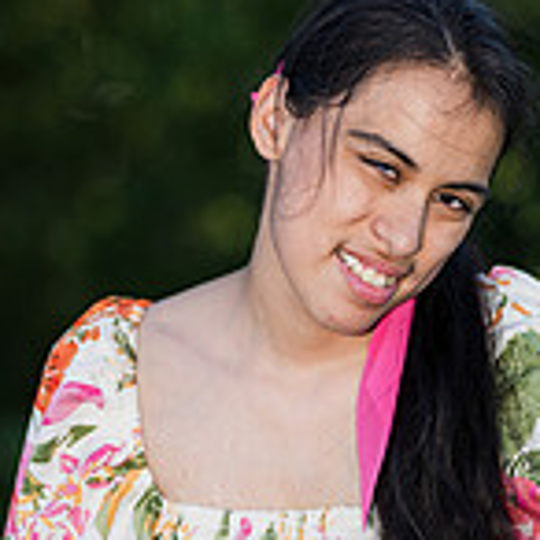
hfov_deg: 7.8
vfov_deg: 7.8
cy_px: 281
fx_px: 3936
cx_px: 340
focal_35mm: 223
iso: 100
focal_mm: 85
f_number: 1.8
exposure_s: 1/1600
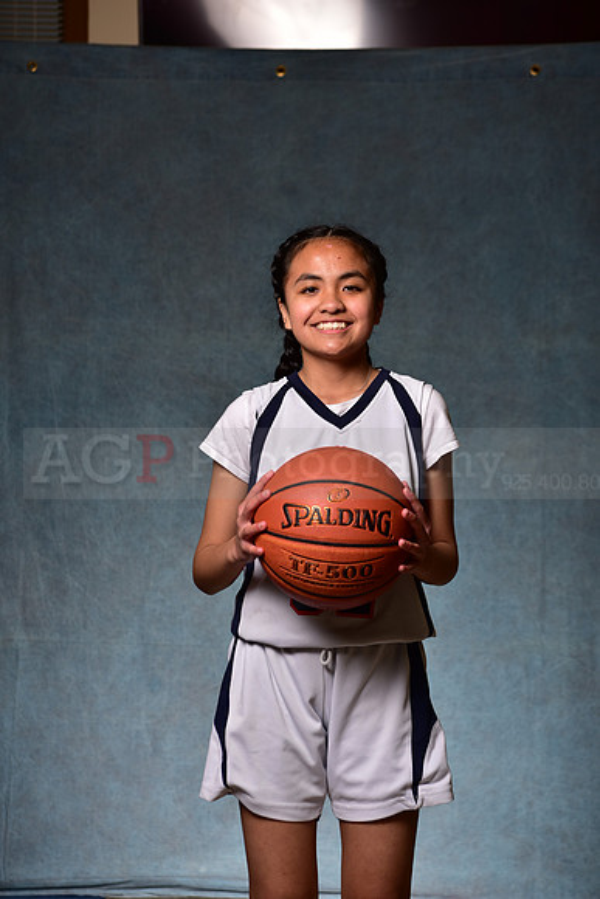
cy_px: 450
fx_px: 1749
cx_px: 300
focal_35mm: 70
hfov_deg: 19.5
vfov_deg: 28.8
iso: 100
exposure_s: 1/200
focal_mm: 70
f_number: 5
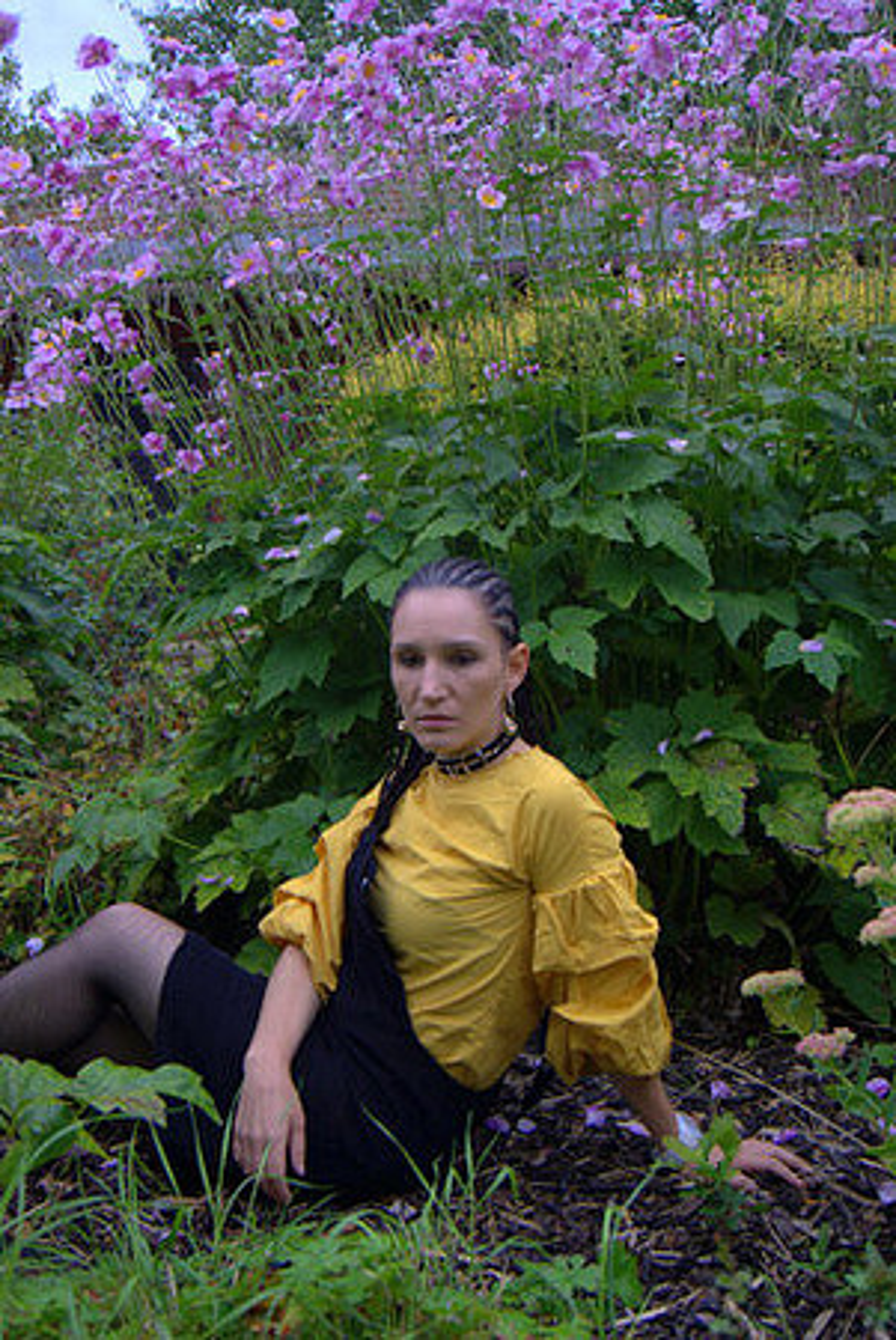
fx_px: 1453
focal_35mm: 39
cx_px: 448
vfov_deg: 49.5
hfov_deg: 34.3
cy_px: 670
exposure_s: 1/160
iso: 100
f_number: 4.5
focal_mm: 26
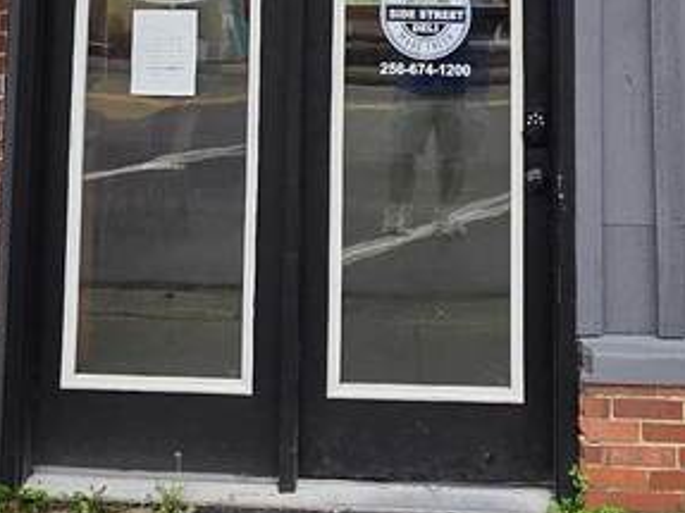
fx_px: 1147
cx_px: 375
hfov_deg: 33.2
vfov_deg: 22.3
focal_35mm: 58
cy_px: -174
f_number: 1.9
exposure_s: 1/120
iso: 100
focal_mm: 2.2
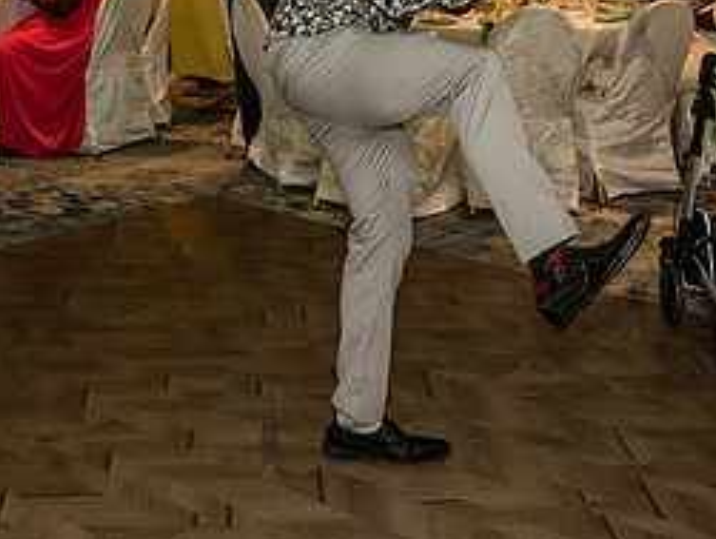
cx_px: 357
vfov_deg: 21.3
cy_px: 201
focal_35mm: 69
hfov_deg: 28.1
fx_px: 1429
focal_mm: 26
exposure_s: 1/160
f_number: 3.5
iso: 1600
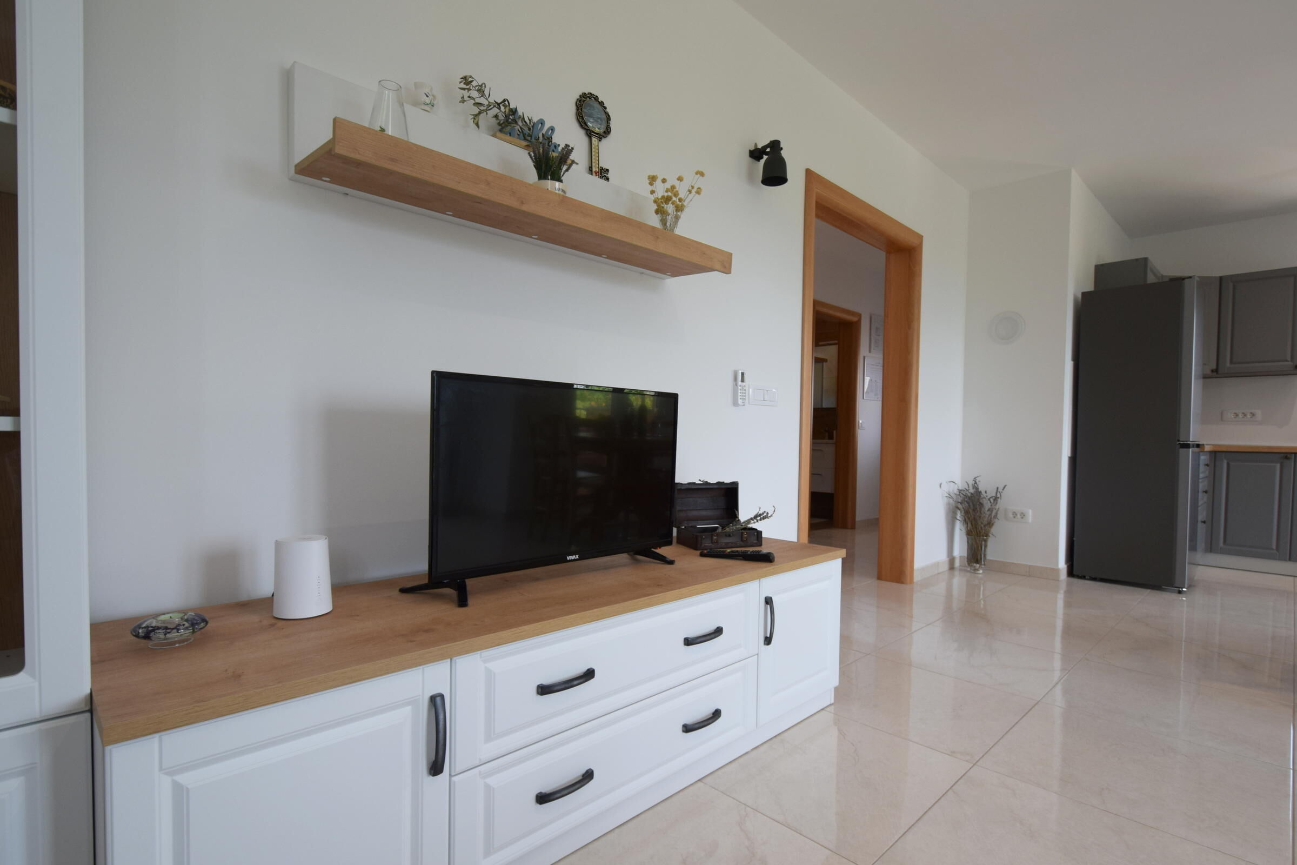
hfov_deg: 100.4
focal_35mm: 15
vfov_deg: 77.3
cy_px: 432
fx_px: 540
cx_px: 648
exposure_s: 1/100
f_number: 5
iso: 400
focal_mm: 10
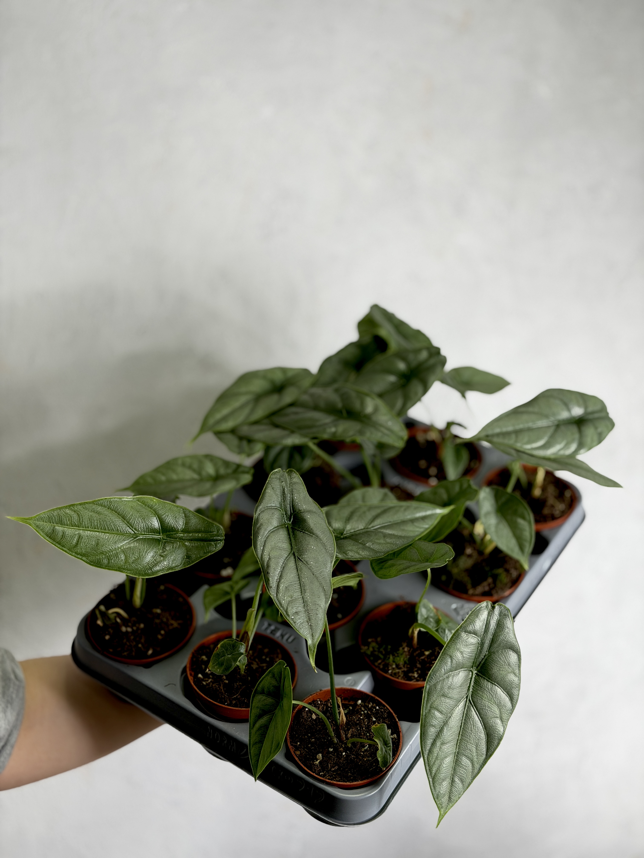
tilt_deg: -1.2
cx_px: 322
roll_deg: +1.8
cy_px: 429
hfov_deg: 30.3
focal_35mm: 48
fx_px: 1191
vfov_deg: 39.7
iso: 50
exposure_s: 1/220
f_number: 1.78
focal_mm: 6.76
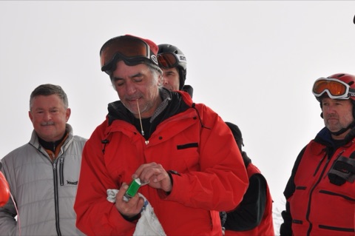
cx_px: 178
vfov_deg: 13.8
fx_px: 975
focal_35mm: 99
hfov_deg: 20.6
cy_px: 118
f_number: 14
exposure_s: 1/200
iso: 200
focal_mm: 66
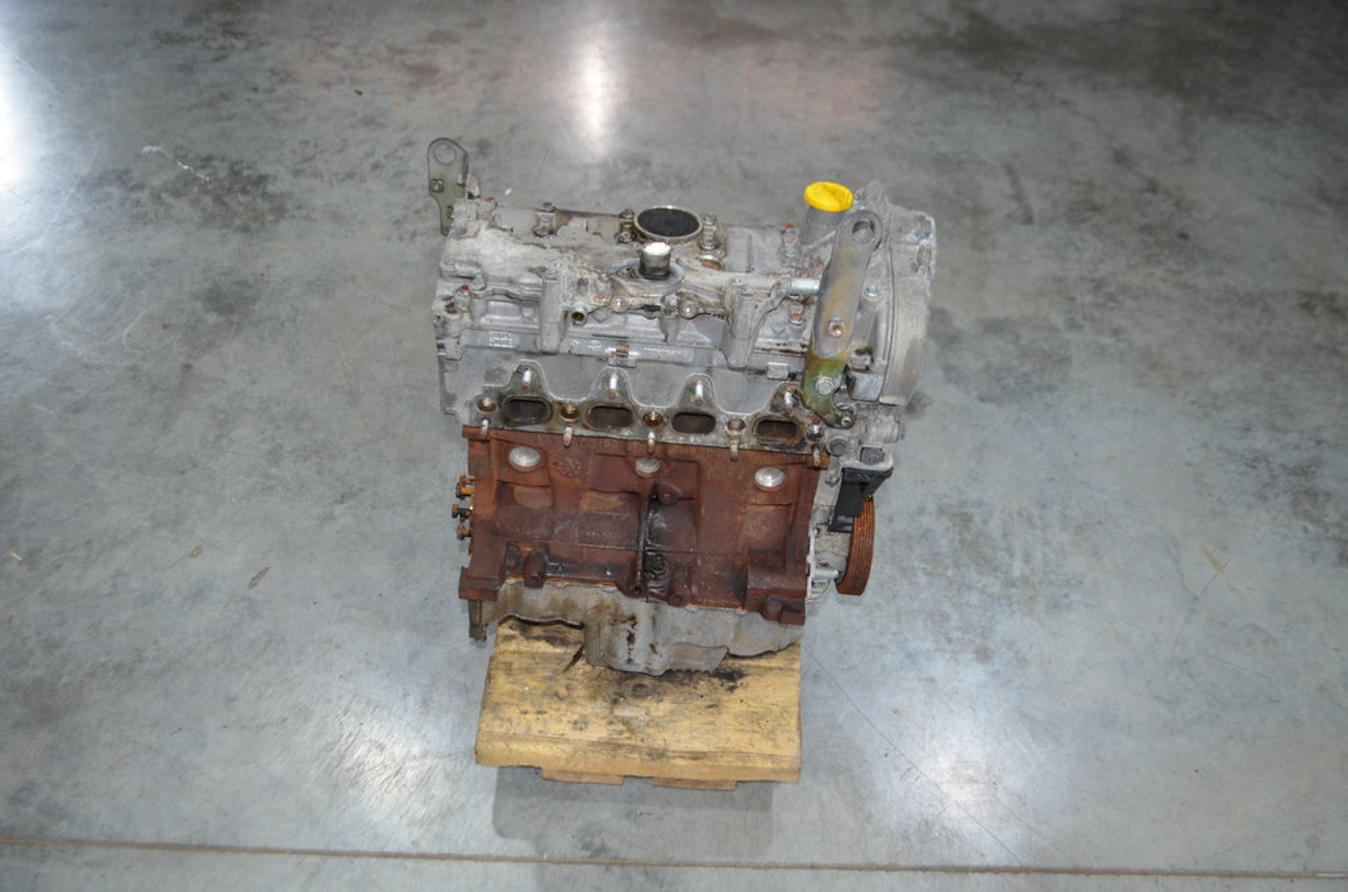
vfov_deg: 39.8
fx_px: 1233
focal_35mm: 33
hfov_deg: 57.3
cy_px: 446
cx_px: 674
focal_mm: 22
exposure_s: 1/60
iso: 500
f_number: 3.8
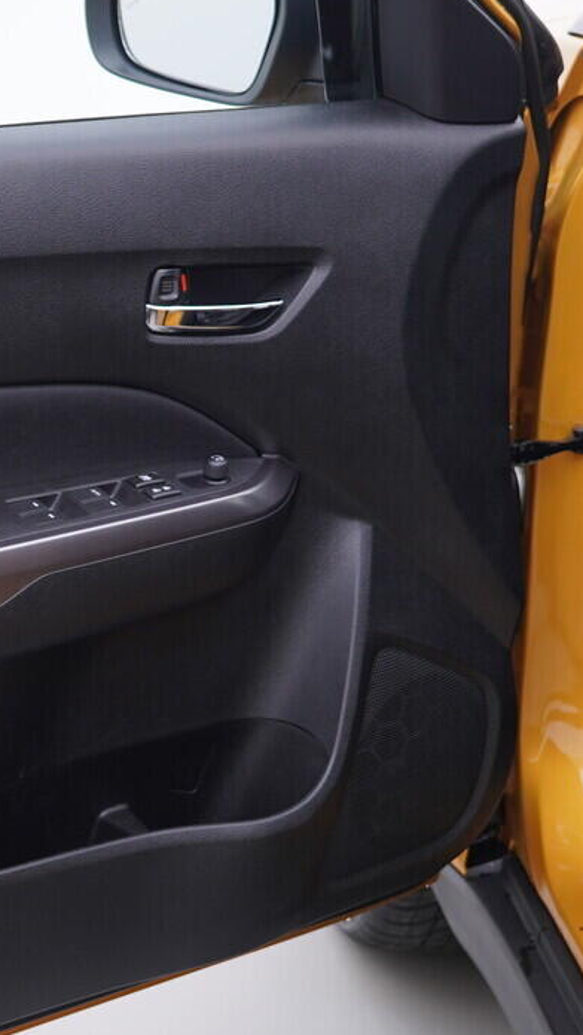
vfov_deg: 27.2
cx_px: -9
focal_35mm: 78
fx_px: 2142
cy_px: 564
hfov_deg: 15.2
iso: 125
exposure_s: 1/50
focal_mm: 24
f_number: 3.2
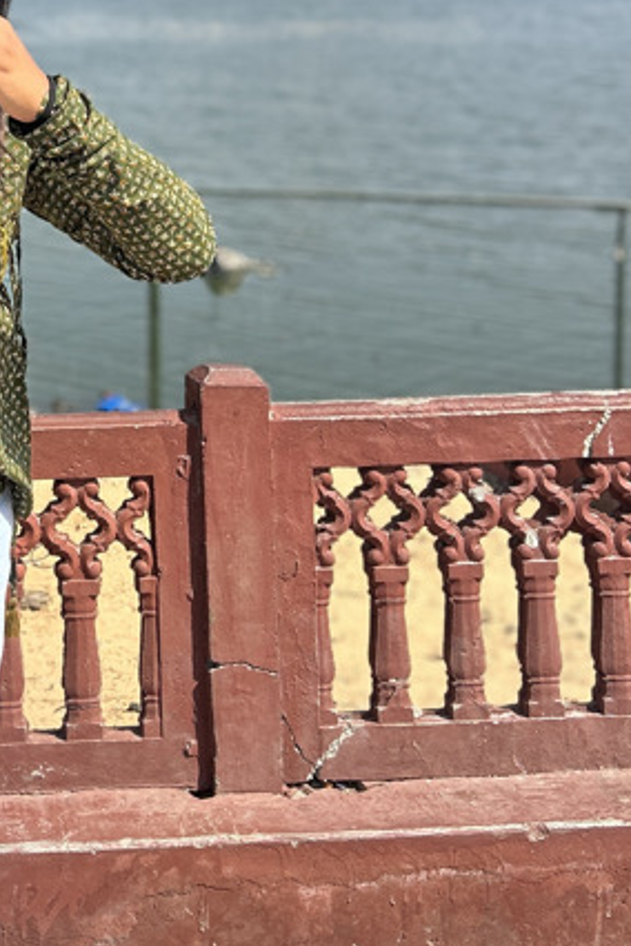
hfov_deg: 20.3
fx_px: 1709
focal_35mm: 65
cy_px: 122
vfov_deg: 29.8
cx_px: 13
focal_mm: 5.7
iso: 50
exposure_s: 1/2695
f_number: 1.5
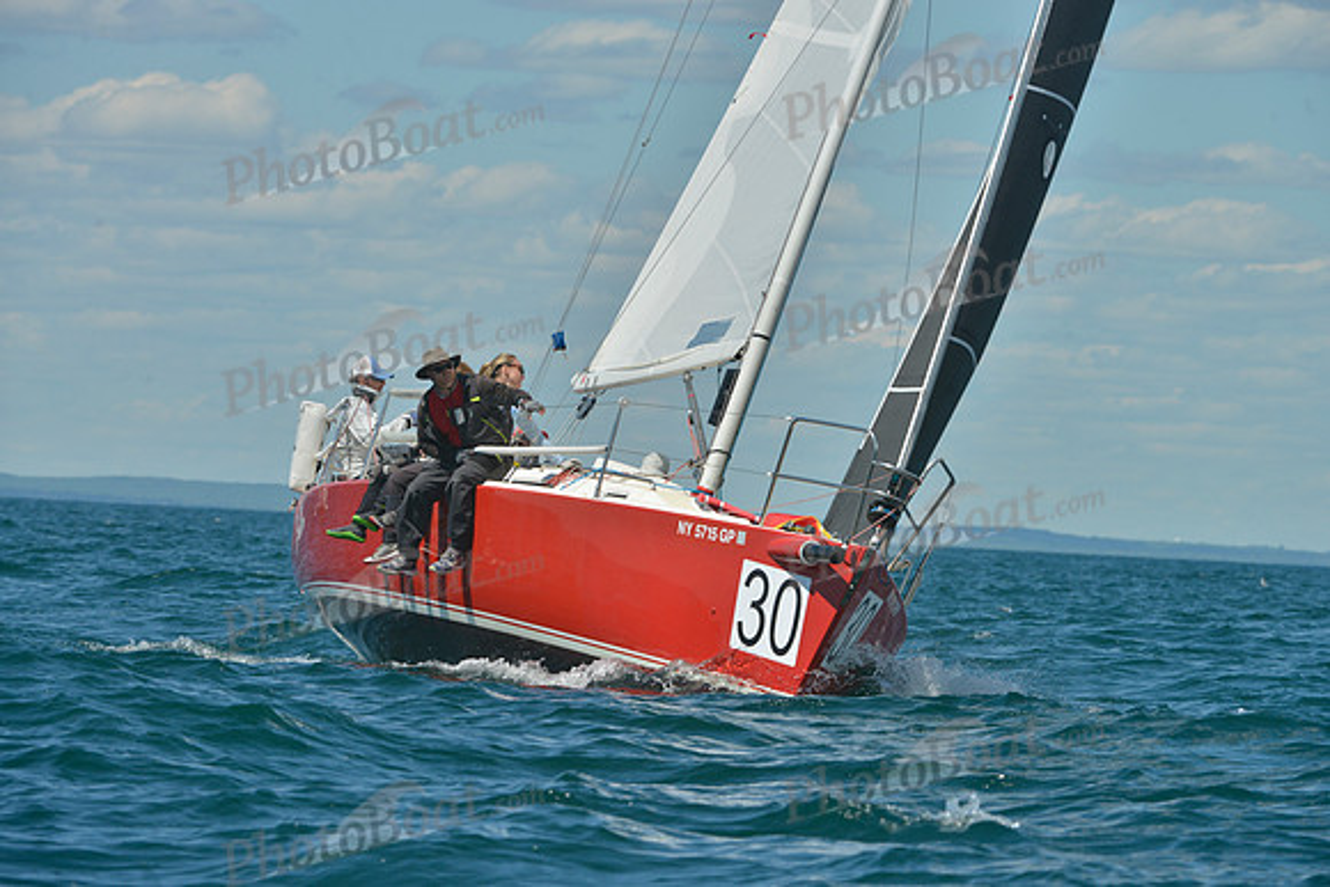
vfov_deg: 6.2
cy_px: 444
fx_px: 8129
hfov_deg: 9.4
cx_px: 665
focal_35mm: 220
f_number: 10
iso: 280
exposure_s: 1/800
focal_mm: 220
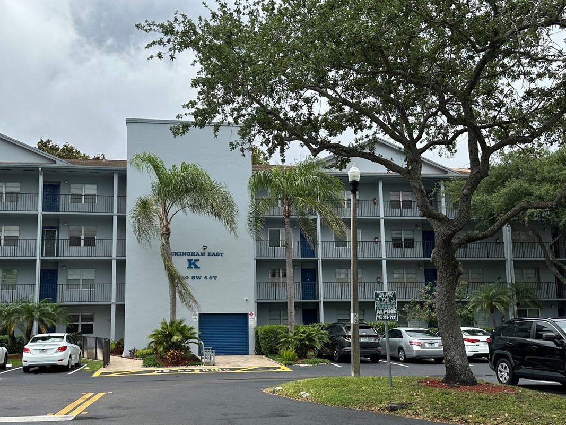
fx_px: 589
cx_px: 248
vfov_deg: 39.5
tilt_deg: +7.7
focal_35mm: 36
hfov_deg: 51.2
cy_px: 246
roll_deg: +0.4
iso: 80
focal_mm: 6.86
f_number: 1.78
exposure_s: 1/4762
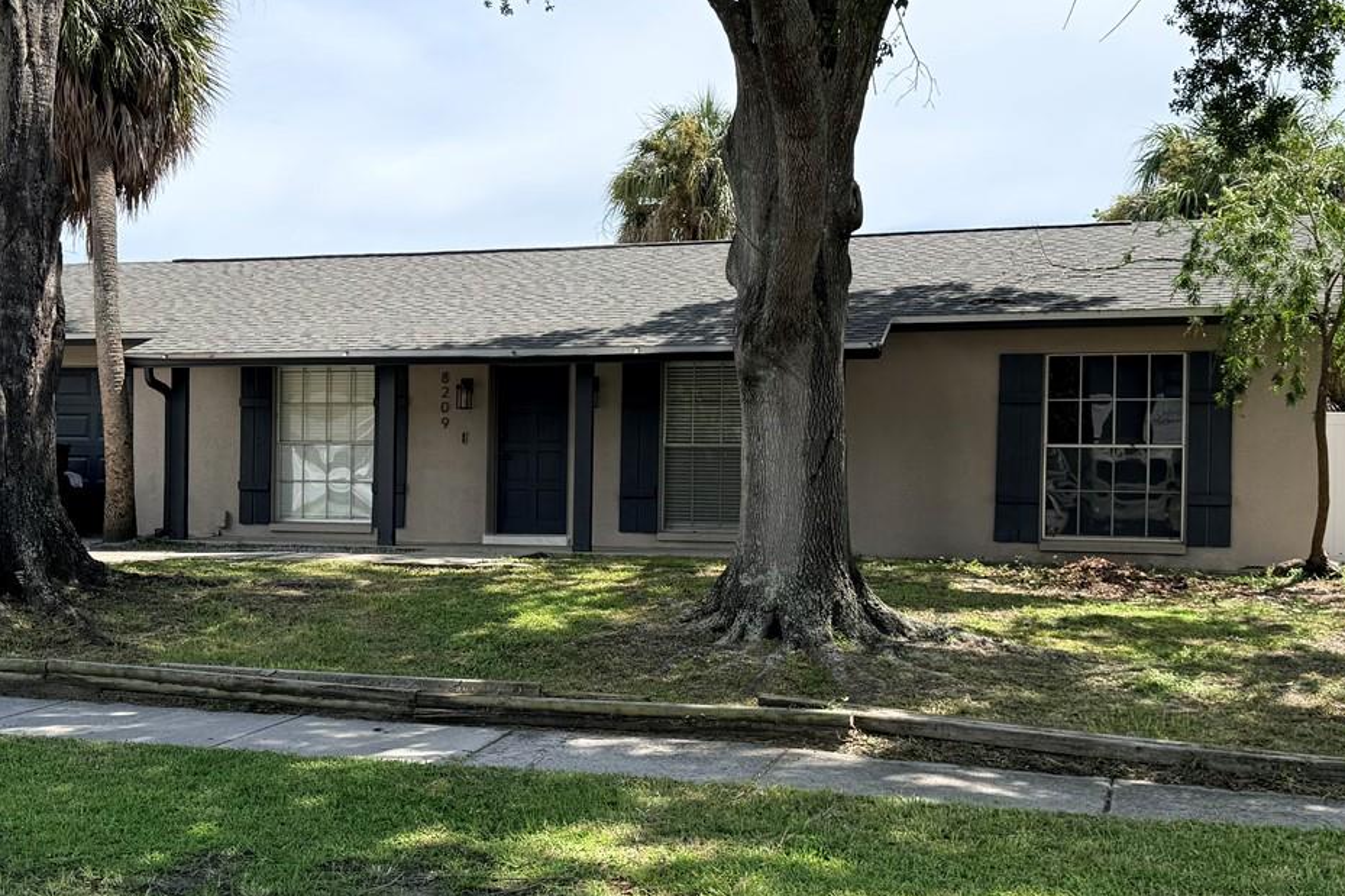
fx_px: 1606
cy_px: 495
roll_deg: -0.7
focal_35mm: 43
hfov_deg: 45.1
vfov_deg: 31.2
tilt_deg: -1.2
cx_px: 508
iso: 80
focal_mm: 6.76
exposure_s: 1/3759
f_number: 1.78
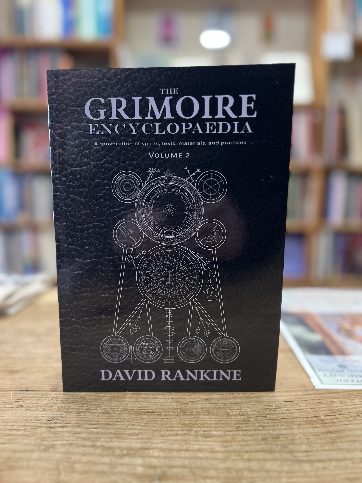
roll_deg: -1.5
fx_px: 363
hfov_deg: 53.1
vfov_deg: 67.3
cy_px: 242
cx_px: 181
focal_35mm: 26
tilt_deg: -10.2
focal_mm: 5.7
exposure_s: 1/60
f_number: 1.5
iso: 250
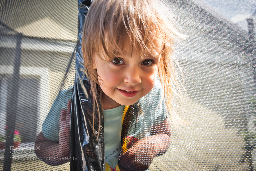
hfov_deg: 54.4
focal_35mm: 35
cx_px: 128
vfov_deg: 37.9
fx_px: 249
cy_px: 86
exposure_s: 1/50
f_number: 7.1
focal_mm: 35
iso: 100
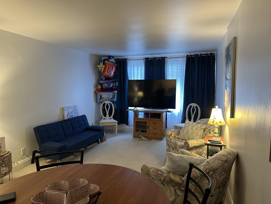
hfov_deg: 71.6
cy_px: 102
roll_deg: +0.3
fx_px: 188
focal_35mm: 24
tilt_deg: -4.4
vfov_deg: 56.8
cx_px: 136
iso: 320
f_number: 1.78
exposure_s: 1/60
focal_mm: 6.86
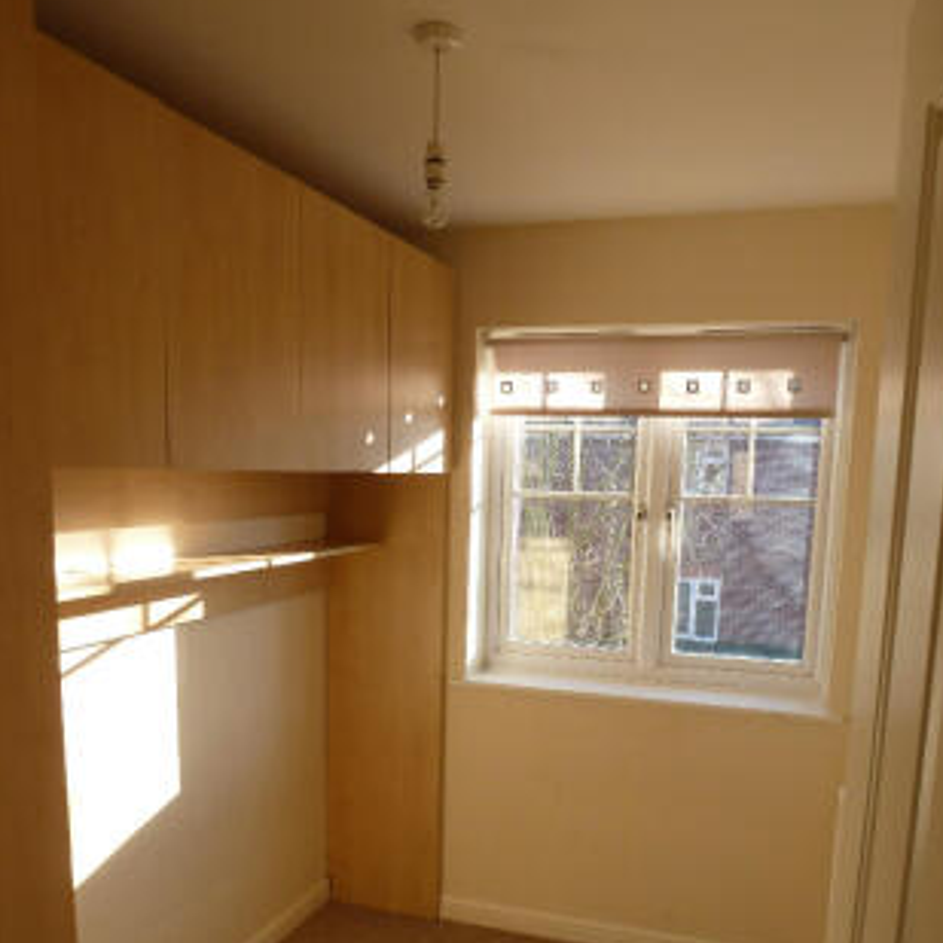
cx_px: 464
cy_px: 642
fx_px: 925
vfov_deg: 52.8
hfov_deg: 54.0
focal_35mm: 30
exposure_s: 1/100
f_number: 3.3
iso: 100
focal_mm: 4.3
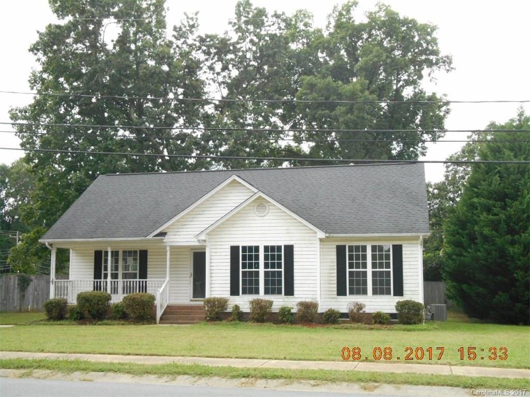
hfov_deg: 41.3
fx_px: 704
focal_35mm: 46
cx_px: 265
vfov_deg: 31.5
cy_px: 198
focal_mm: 8.3
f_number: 4
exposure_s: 1/250
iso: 320
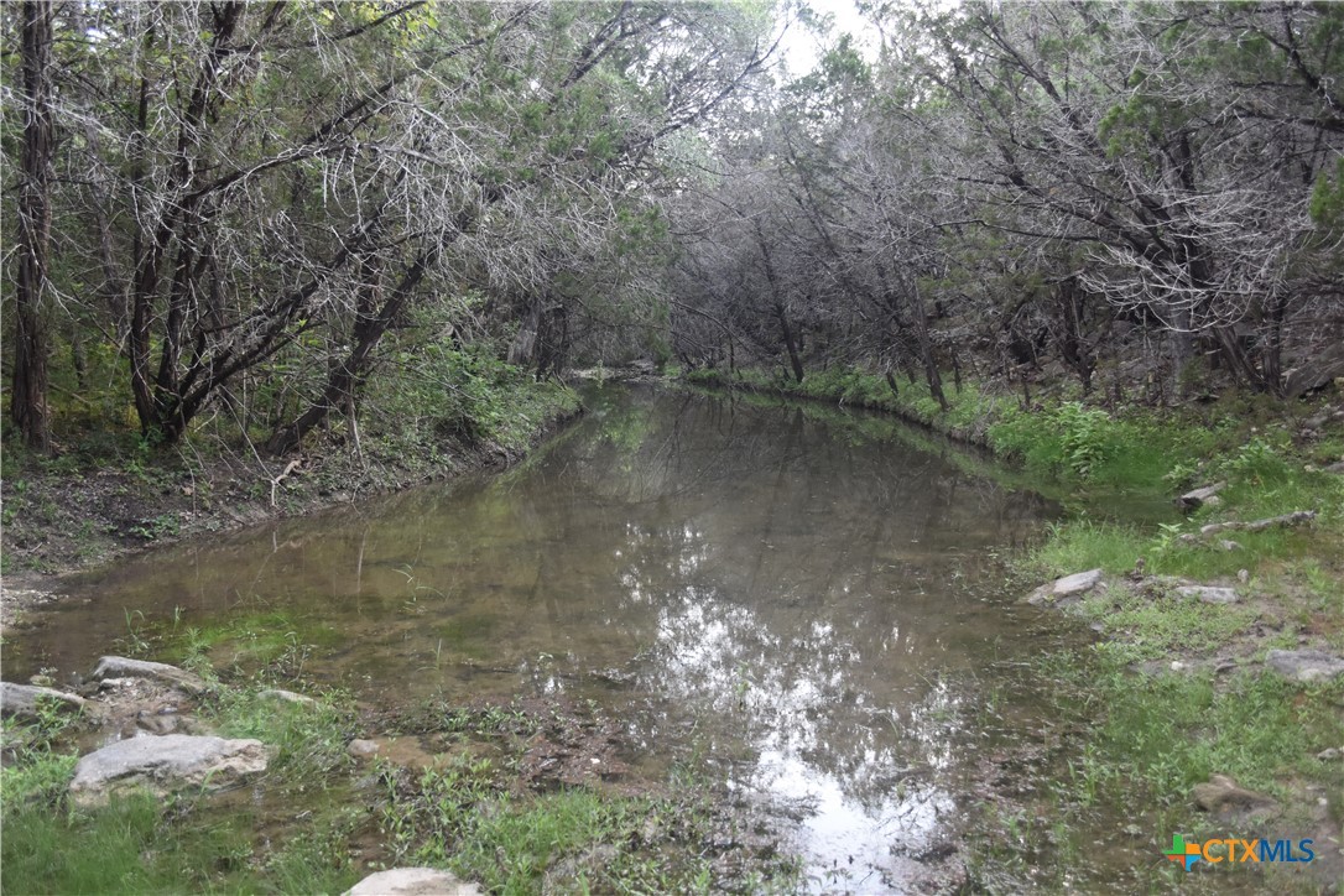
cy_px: 448
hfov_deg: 57.2
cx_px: 672
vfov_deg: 40.0
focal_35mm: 33
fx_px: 1232
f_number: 3.8
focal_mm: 22
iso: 640
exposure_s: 1/250
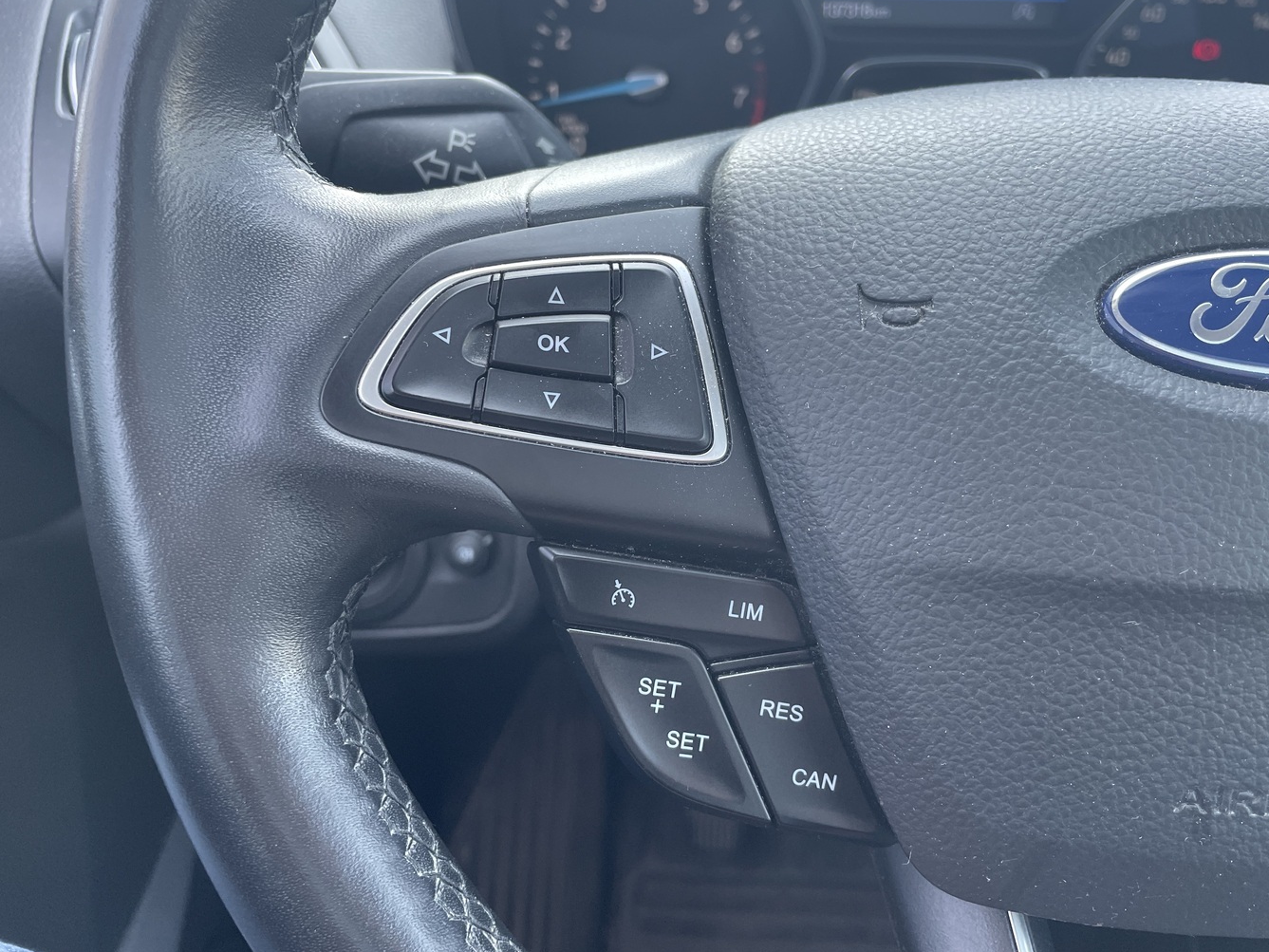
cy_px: 442
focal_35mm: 28
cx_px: 661
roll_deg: +1.1
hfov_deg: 63.4
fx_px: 1027
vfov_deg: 49.7
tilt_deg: -33.0
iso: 125
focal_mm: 4.2
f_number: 1.6
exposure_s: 1/121
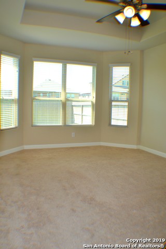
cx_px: 83
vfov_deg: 53.1
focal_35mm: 36
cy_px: 124
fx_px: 249
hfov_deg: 36.9
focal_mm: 24
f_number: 4
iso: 160
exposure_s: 1/125
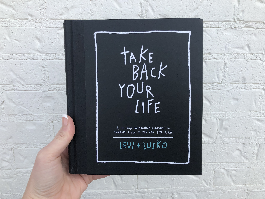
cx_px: 132
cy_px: 100
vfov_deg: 49.7
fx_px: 214
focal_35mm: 28
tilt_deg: -13.9
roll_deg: +0.7
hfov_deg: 63.4
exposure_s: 1/631
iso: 20
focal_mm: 4
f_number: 1.8
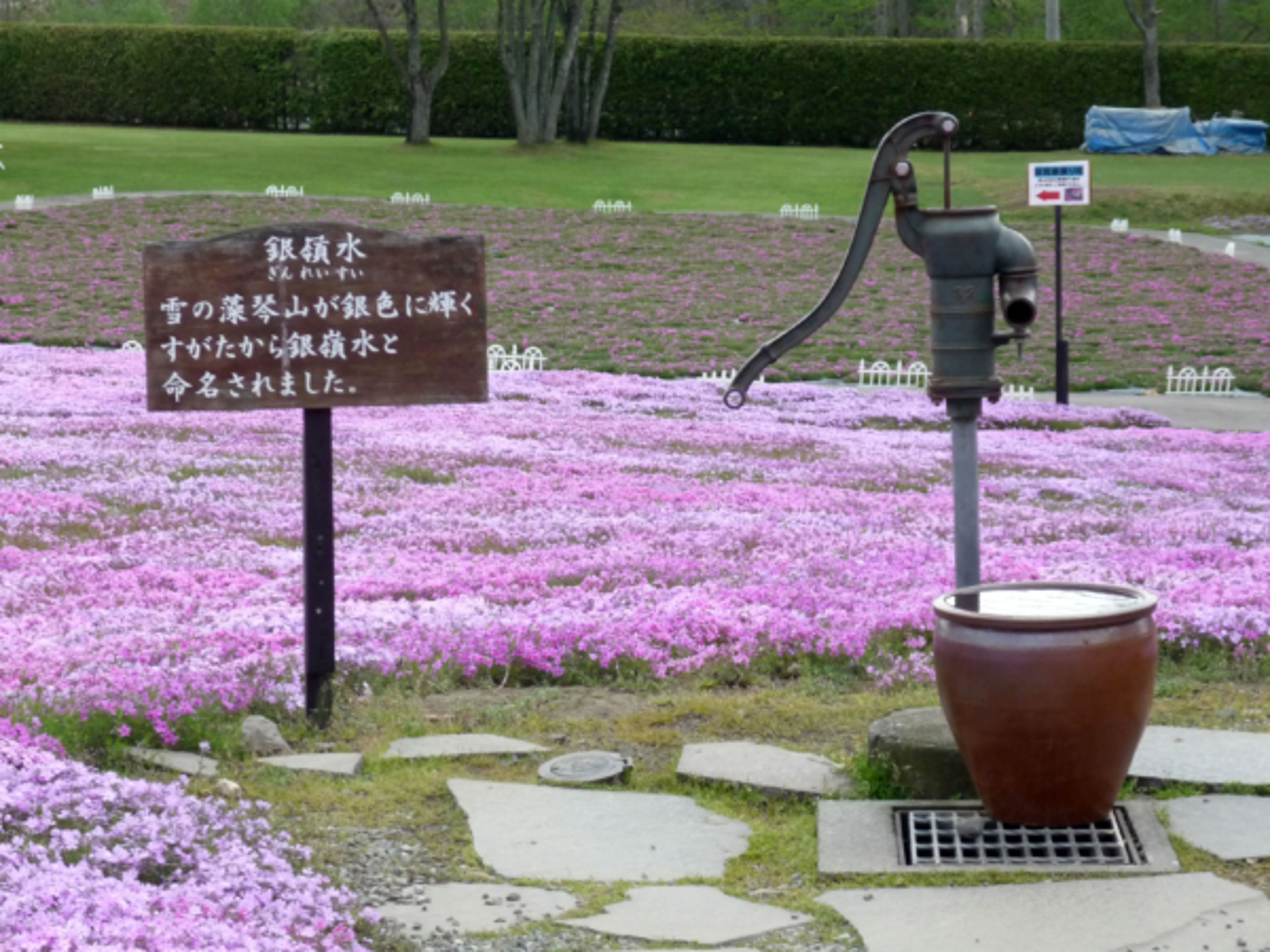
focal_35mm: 100
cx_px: 635
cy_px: 476
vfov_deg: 14.8
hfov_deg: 19.6
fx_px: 3669
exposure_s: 1/125
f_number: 5.1
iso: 250
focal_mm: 16.5
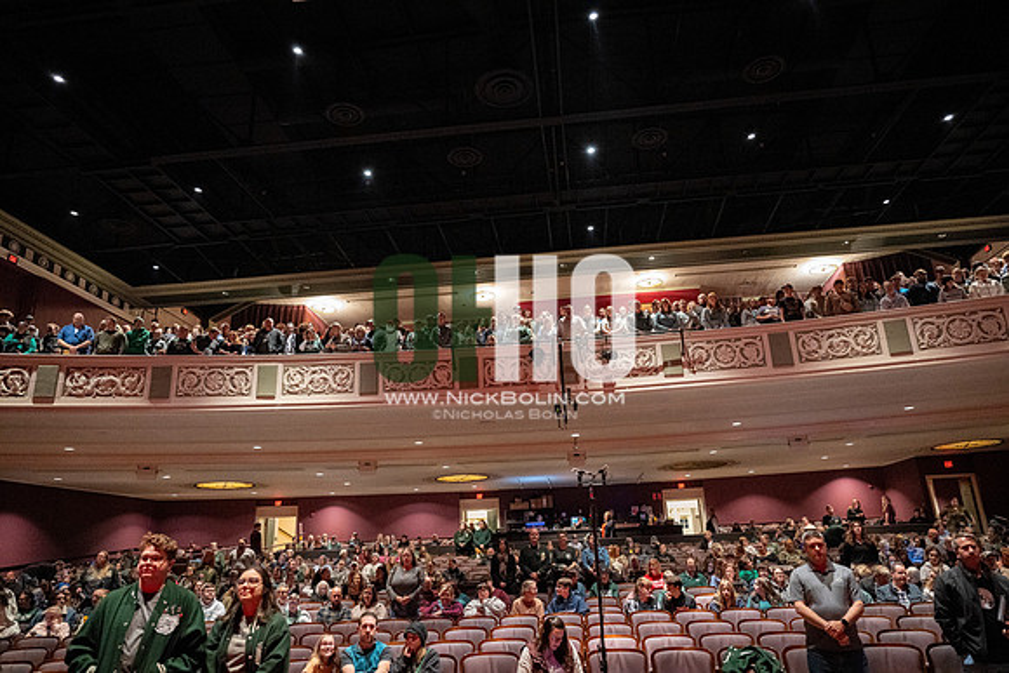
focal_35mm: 24
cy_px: 336
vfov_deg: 53.2
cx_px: 504
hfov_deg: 73.7
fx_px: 673
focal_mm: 24
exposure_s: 1/60
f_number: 2.8
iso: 8000
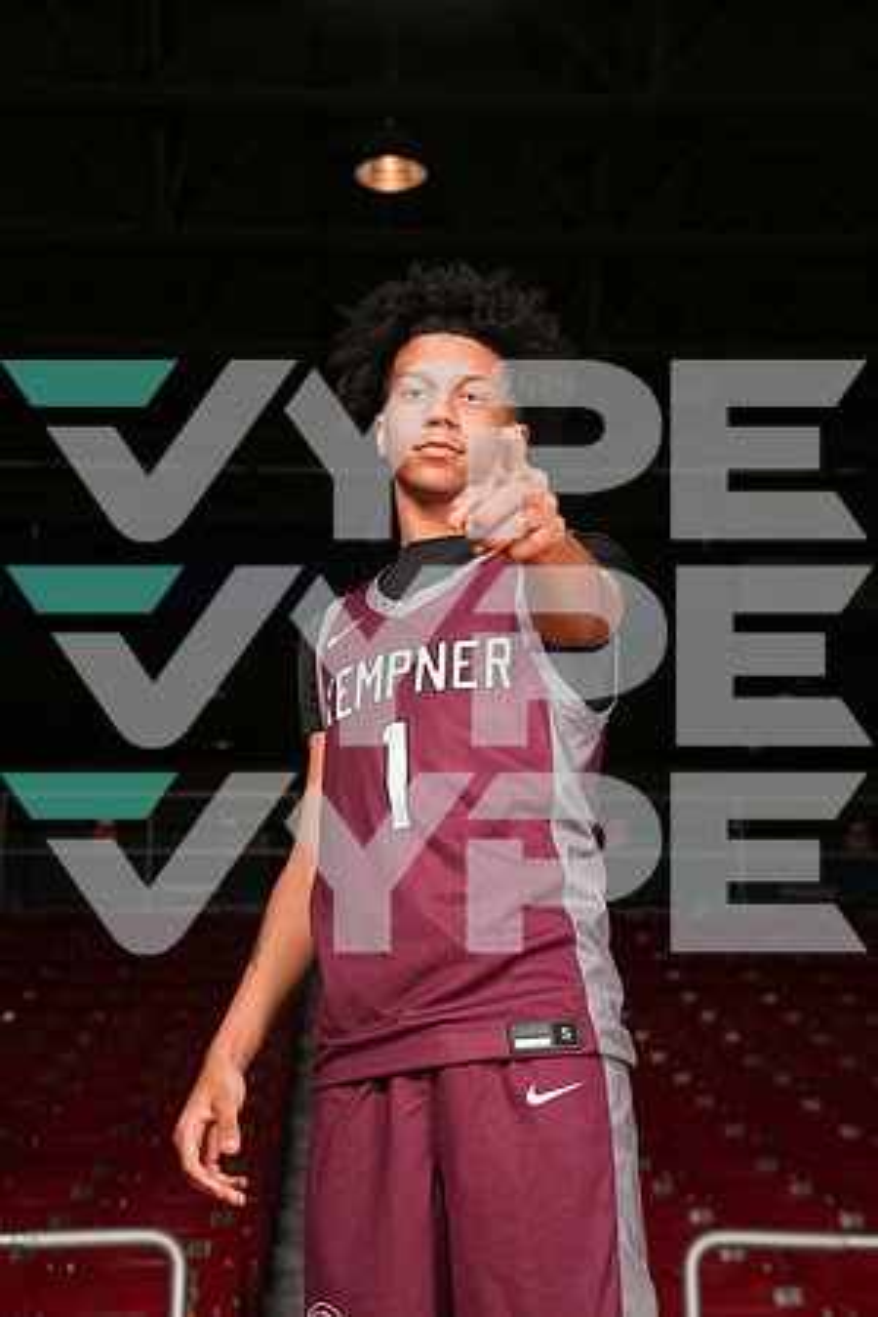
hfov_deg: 19.5
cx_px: 439
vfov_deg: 28.8
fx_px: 2561
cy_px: 658
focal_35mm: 70
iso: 250
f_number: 6.3
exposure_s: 1/200
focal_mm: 70
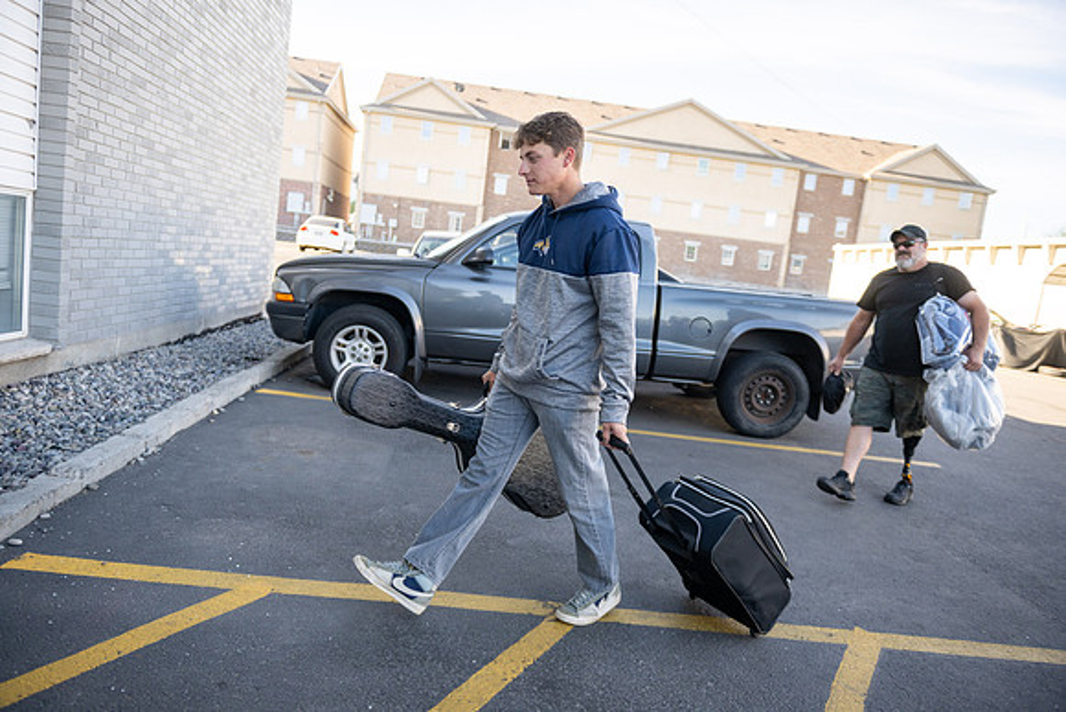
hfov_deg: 73.7
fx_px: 711
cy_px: 356
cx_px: 533
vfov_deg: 53.2
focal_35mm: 24
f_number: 2.8
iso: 200
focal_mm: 24
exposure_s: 1/800
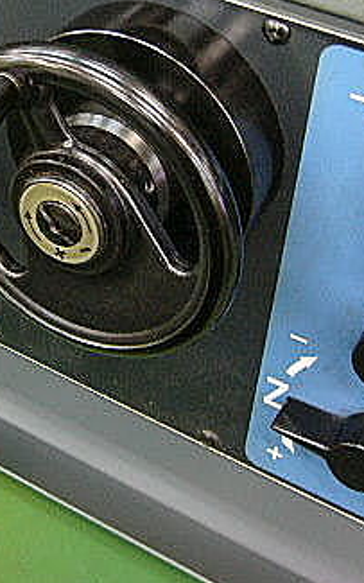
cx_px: -25
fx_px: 1159
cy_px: 158
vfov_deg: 27.9
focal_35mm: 73
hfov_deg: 17.3
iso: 200
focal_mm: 5.8
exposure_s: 1/8
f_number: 2.8
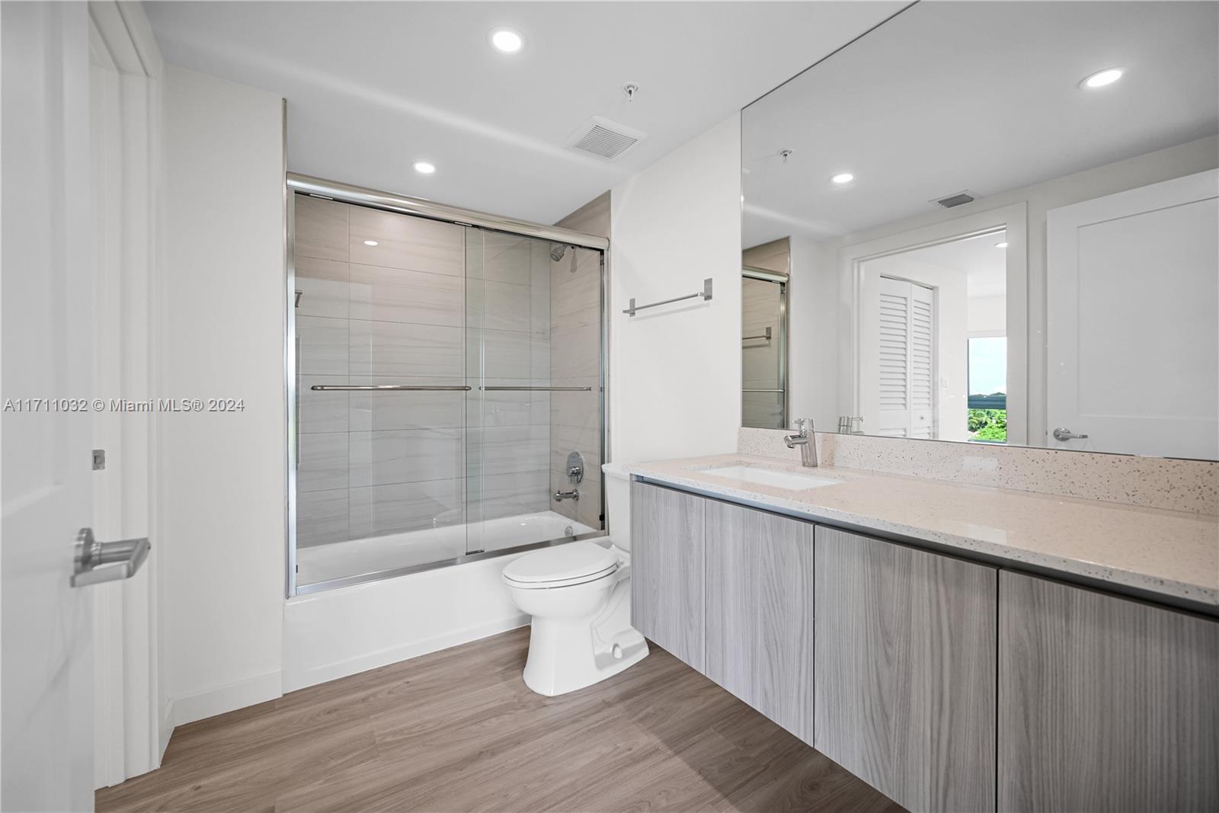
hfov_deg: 104.2
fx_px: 474
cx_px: 610
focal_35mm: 14
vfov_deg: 81.2
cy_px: 406
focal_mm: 14
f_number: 4
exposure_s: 1/15
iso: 110
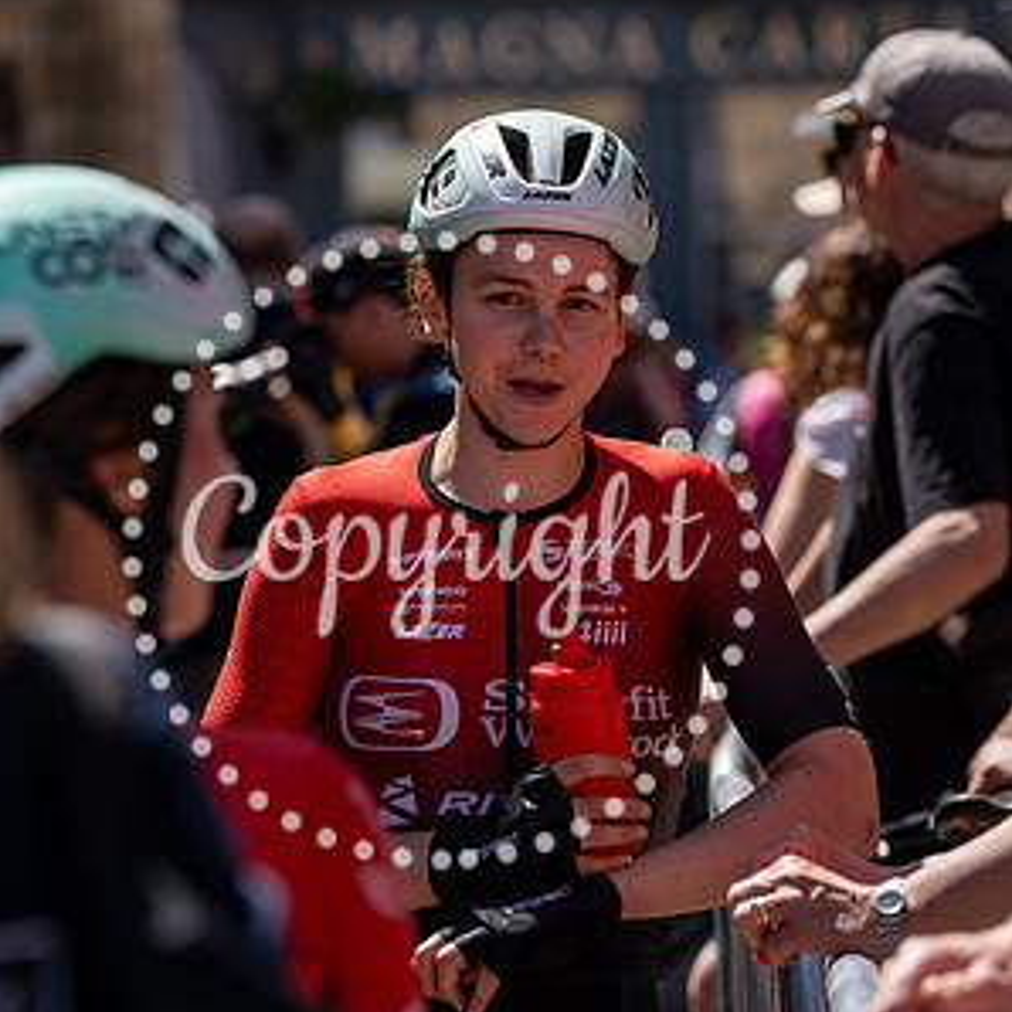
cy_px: 261
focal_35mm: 257
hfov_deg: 6.8
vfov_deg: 6.8
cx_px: 506
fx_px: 8500
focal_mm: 200
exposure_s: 1/400
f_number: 6.3
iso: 100
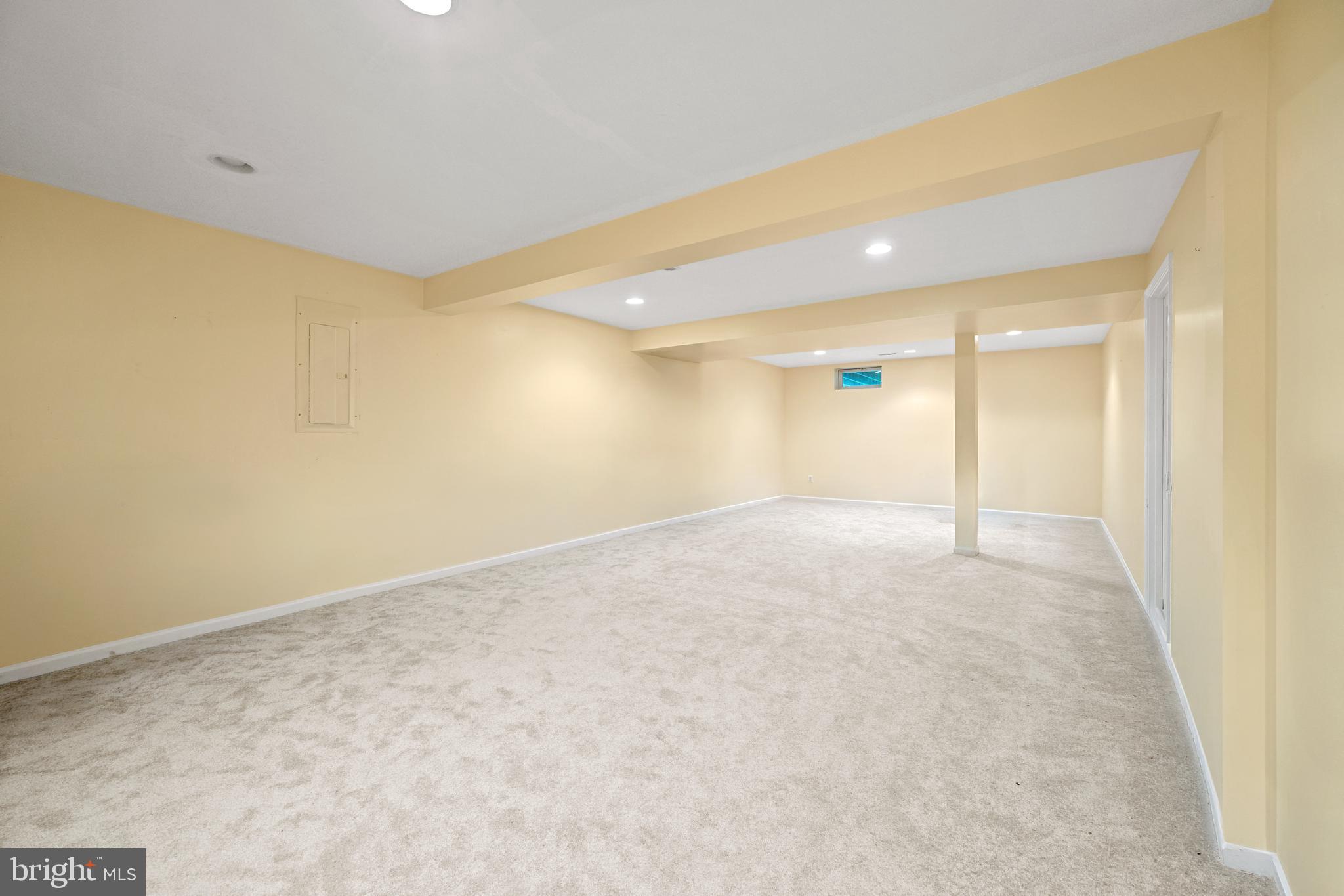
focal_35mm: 14
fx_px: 523
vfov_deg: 81.2
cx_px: 672
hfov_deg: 104.3
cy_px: 448
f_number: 5
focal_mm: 14
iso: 100
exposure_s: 1/3
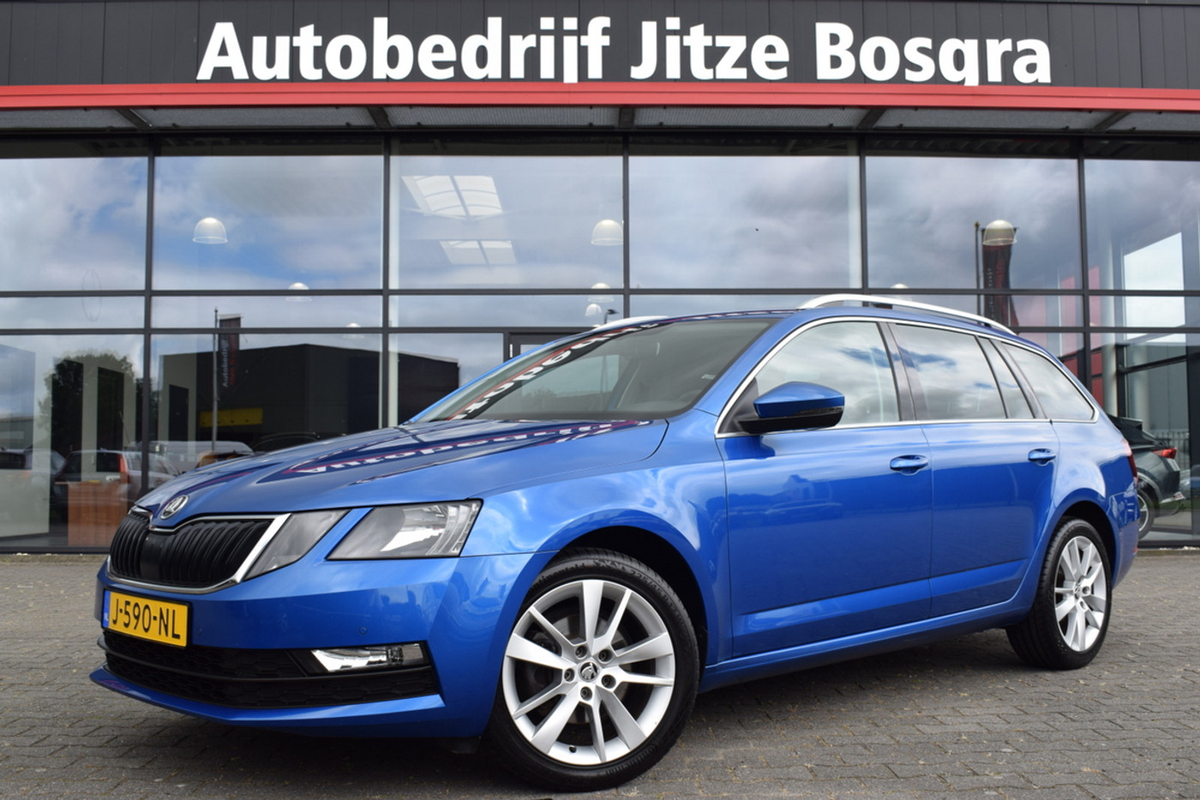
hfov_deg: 51.3
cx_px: 600
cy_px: 400
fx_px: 1250
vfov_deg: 35.5
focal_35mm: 38
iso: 250
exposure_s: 1/250
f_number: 8
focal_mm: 25
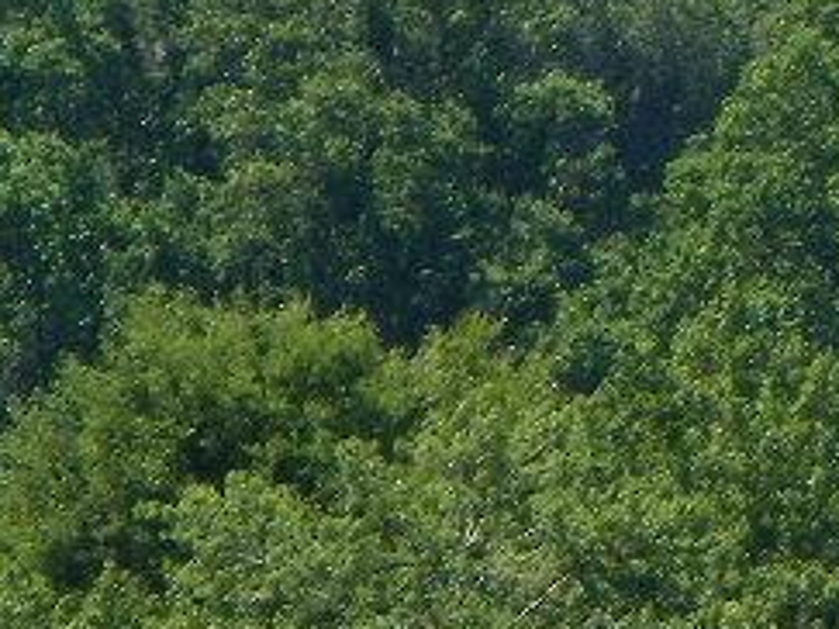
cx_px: 715
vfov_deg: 1.3
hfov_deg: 1.8
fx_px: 27084
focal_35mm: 1118
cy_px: 1248
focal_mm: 37.7
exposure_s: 1/400
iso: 64
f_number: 4.5
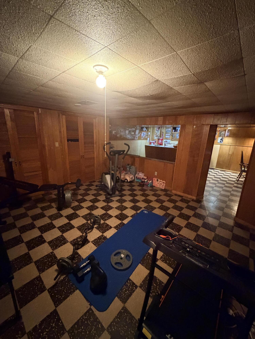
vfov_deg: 102.1
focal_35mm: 14
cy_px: 170
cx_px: 128
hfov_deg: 85.7
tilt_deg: -14.9
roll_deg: -2.7
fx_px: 138
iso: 1250
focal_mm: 2.22
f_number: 2.2
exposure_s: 1/30
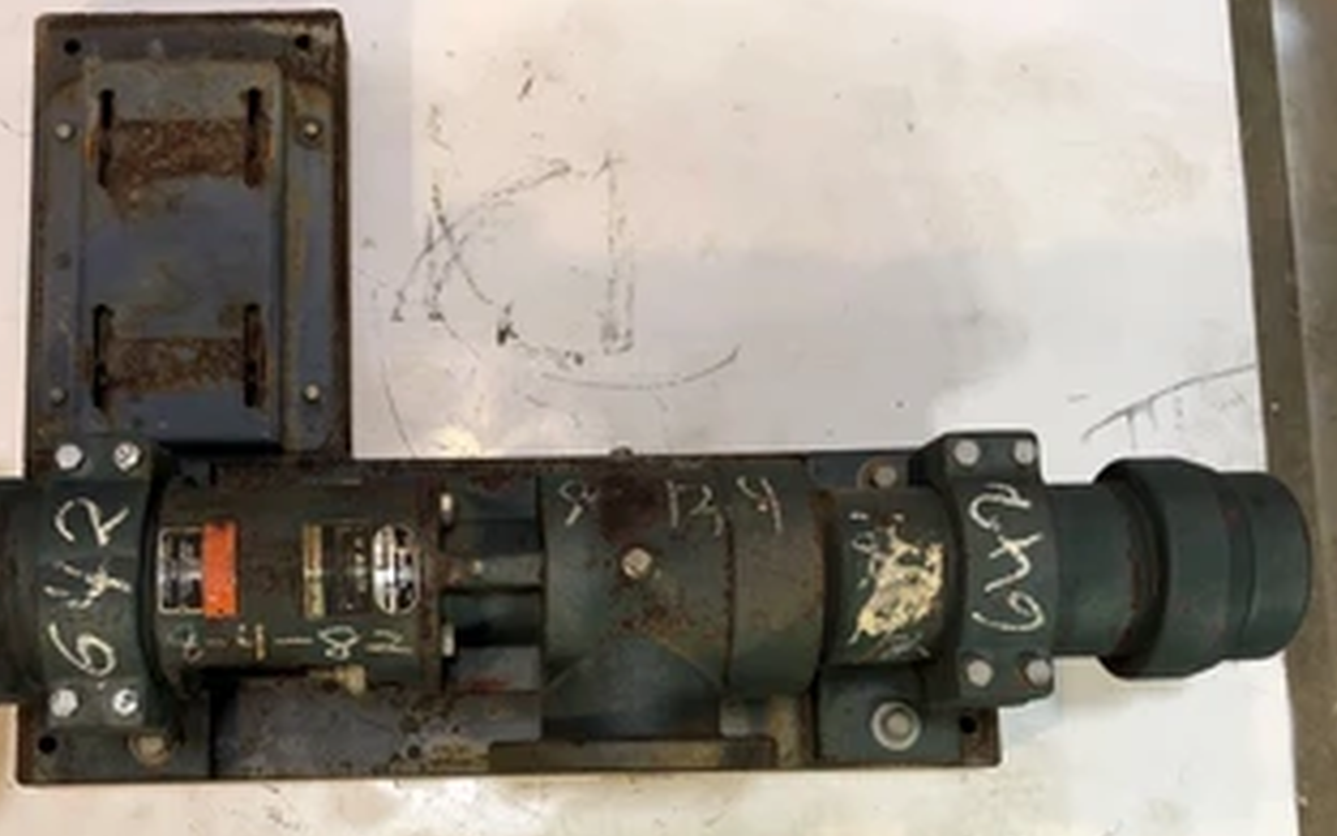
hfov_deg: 51.1
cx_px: 514
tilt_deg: -83.1
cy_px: 604
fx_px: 1385
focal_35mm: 38
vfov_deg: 33.1
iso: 32
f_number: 1.8
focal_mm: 4
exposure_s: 1/120
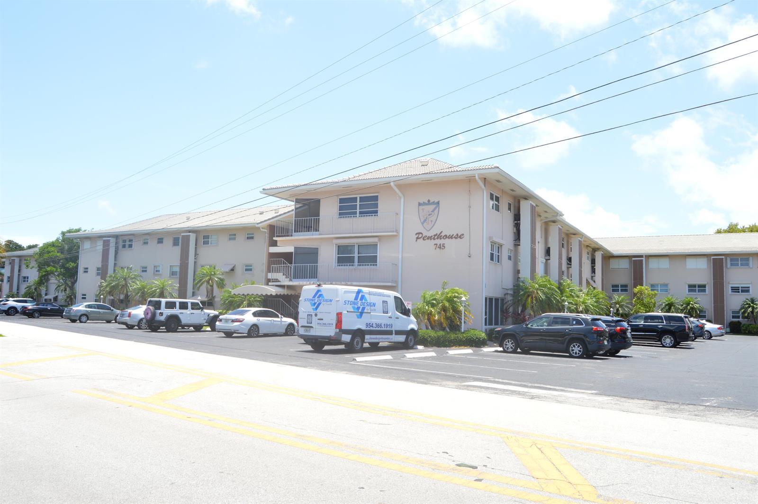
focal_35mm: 27
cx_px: 379
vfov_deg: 47.8
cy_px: 252
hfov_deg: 67.4
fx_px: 568
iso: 100
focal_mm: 18
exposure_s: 1/320
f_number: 9
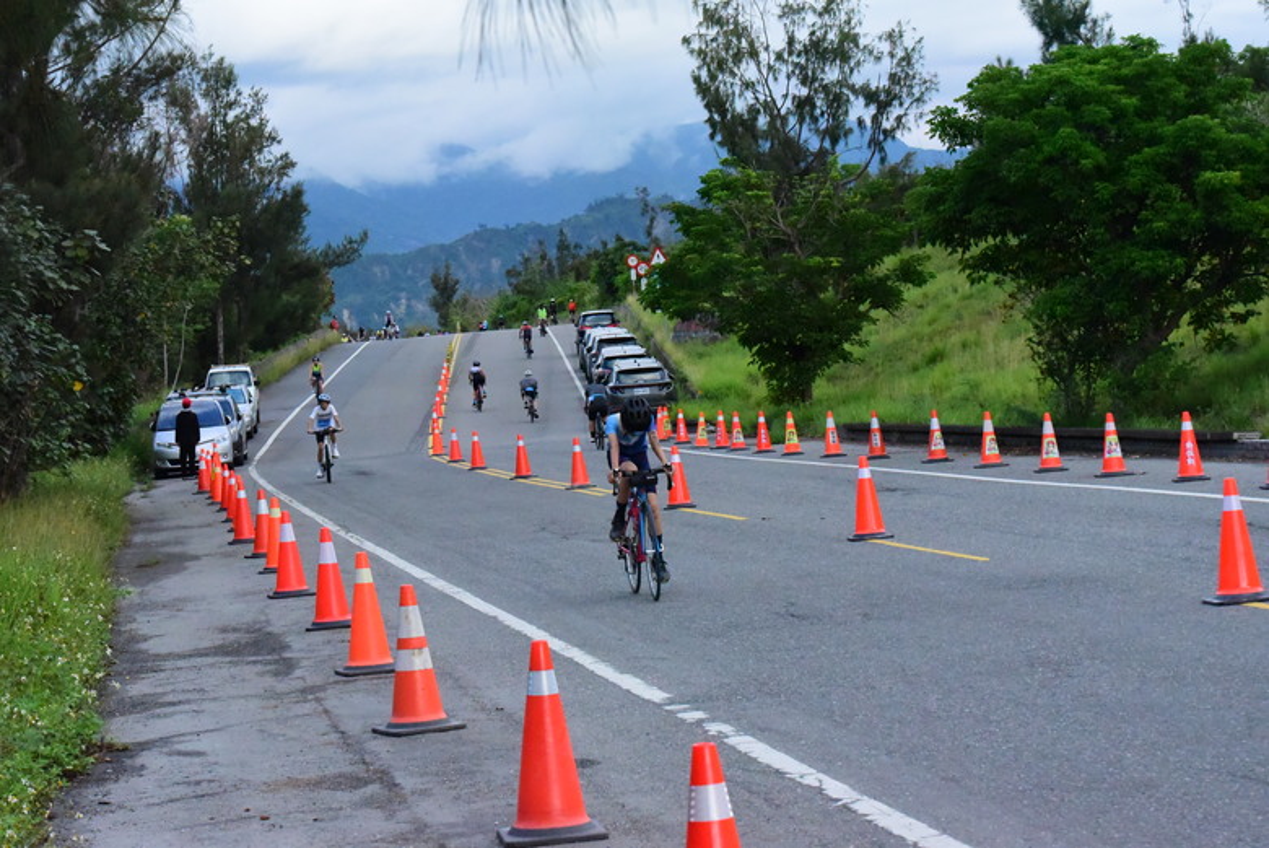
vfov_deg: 14.0
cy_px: 424
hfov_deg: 20.8
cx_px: 634
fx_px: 3456
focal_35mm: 98
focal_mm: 98
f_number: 14
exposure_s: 1/3200
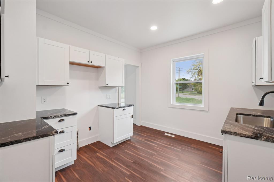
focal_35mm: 15
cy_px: 91
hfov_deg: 100.4
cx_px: 137
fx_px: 114
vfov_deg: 77.3
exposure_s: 1/30
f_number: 8
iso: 400
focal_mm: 10
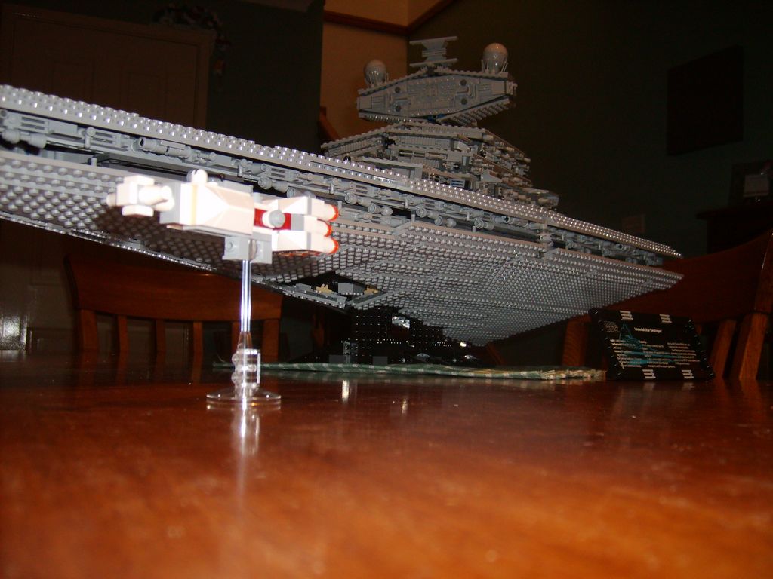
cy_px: 290
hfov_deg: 52.6
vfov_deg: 40.7
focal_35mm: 35
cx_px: 386
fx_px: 782
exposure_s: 1/45
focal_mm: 5.8
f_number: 2.8
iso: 100
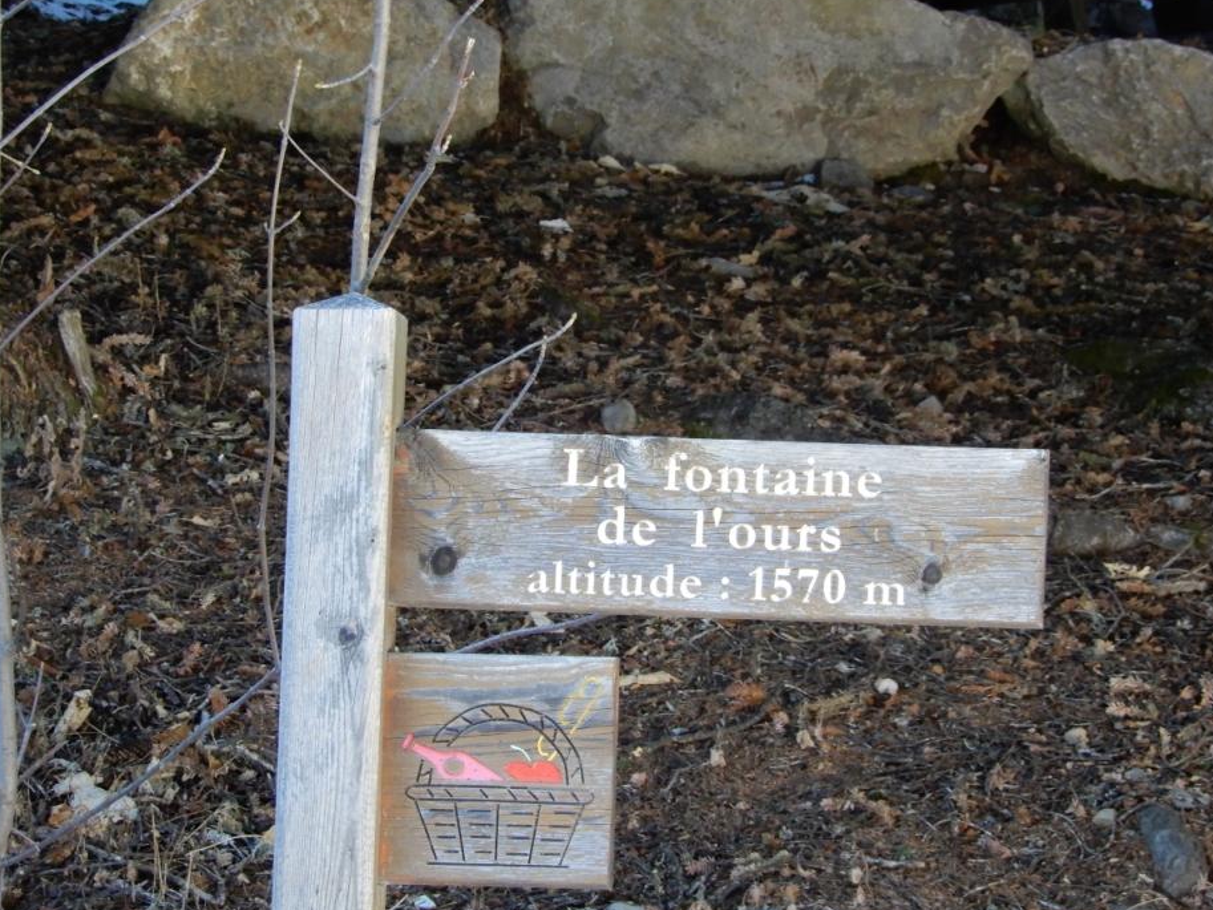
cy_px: 449
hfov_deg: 10.7
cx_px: 585
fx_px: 6484
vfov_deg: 8.0
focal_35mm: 185
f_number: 5.6
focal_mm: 29.4
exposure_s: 1/50
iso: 400
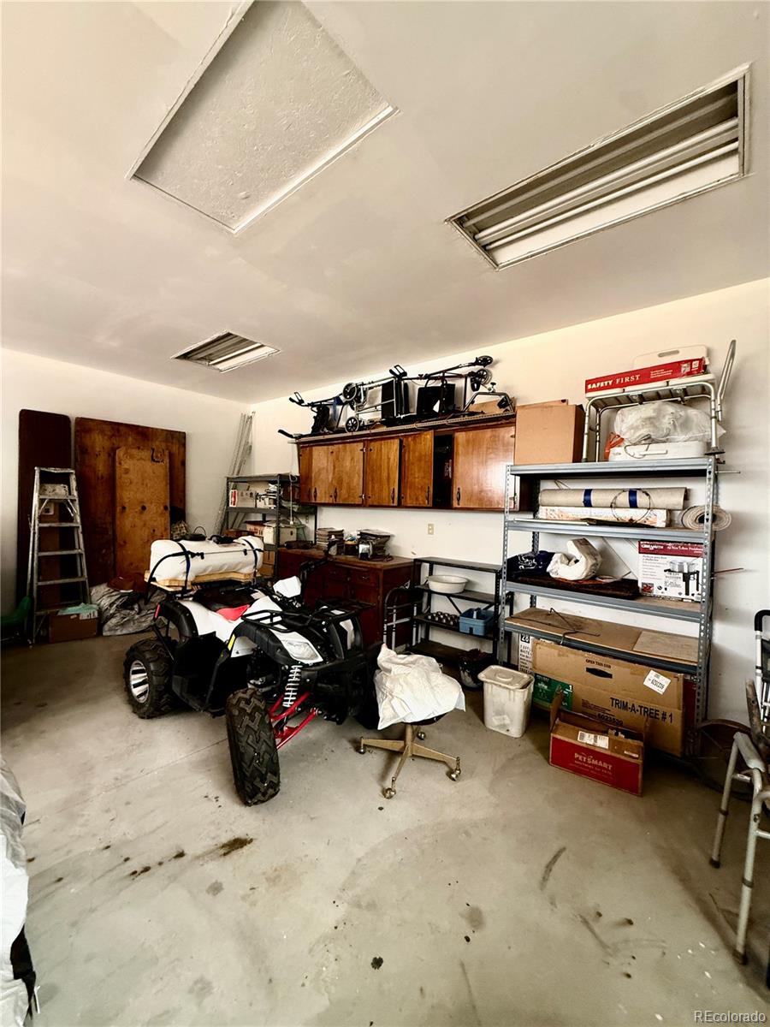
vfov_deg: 102.1
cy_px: 514
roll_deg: -1.7
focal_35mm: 14
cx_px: 385
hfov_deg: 85.7
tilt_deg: -0.6
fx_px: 415
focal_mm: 2.22
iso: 320
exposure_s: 1/60
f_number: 2.2
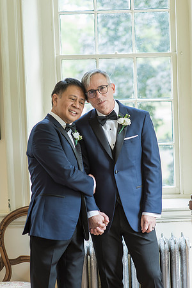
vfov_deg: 23.9
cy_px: 144
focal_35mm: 85
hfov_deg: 16.1
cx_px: 96
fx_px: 680
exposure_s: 1/100
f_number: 2.8
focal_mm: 85
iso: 500
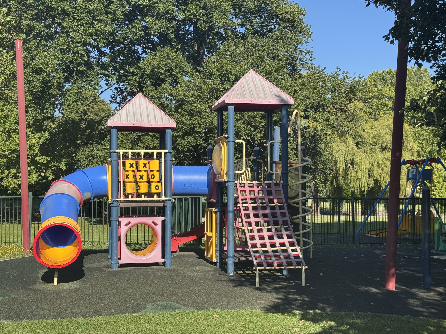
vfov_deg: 30.3
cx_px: 223
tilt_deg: +1.6
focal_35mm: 48
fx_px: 618
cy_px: 167
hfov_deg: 39.7
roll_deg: -0.1
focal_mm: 6.76
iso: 64
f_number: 1.78
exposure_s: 1/2513
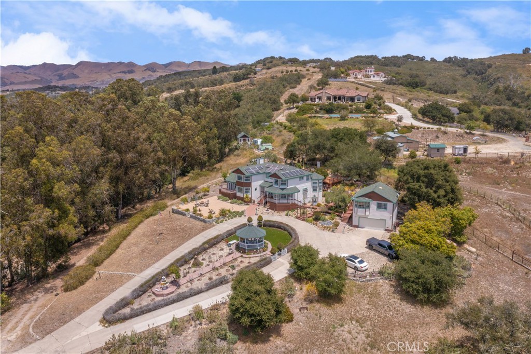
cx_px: 266
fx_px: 413
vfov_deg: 46.4
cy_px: 177
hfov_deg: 65.5
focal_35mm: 28
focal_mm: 10.26
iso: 100
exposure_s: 1/800
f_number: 7.1
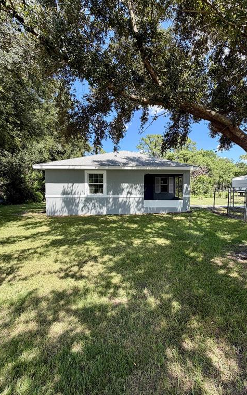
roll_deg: -0.1
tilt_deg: -2.9
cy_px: 196
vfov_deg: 101.5
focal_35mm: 15
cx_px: 145
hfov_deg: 74.2
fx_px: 162
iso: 50
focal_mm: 2.22
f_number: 2.2
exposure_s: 1/502
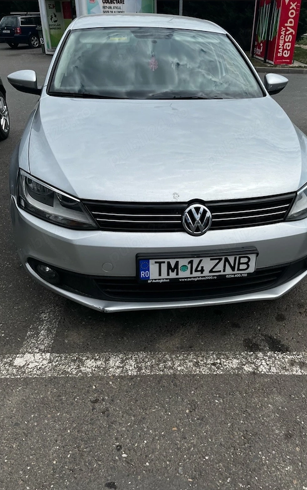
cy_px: 248
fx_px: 375
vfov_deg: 66.5
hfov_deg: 44.5
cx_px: 173
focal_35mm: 28
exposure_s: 1/4854
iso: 50
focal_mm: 5.1
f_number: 1.6
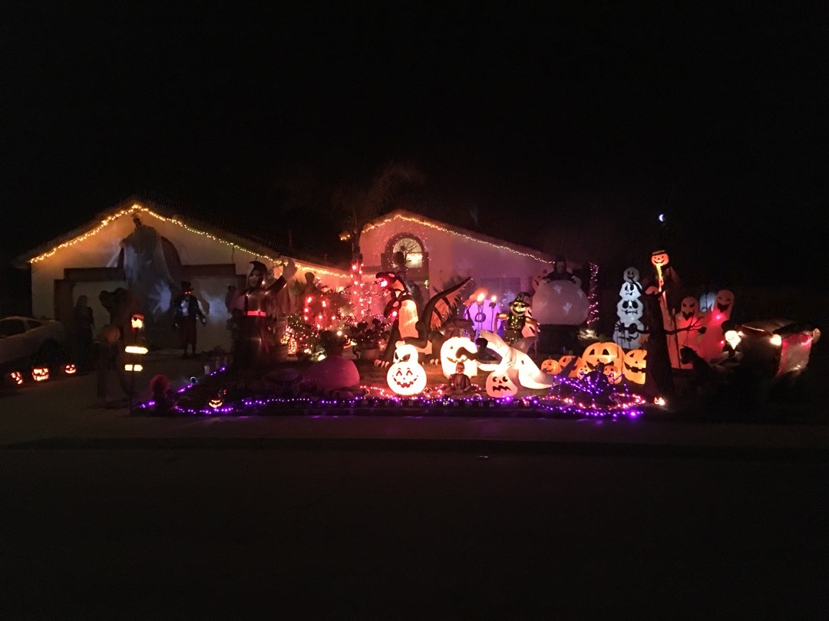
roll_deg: +1.4
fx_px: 695
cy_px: 310
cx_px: 414
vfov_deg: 48.2
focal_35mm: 29
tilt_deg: +0.5
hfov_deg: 61.7
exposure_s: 1/4
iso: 320
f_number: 2.2
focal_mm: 4.15
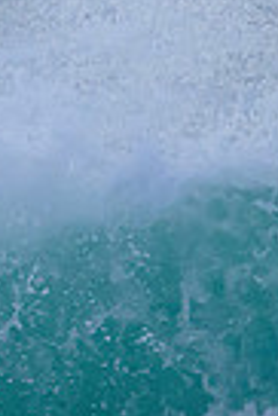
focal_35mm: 4426
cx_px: -591
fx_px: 51134
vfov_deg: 0.5
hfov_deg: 0.3
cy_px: 165
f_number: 11
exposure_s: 1/3200
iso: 3600
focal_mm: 900
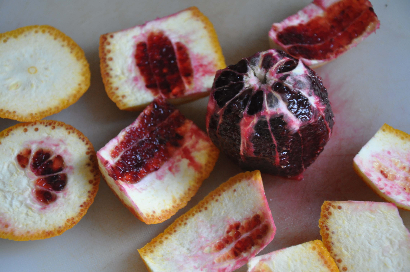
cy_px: 136
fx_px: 1058
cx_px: 205
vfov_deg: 14.7
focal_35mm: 93
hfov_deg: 21.9
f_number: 5.3
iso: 1100
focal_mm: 62
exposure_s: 1/30
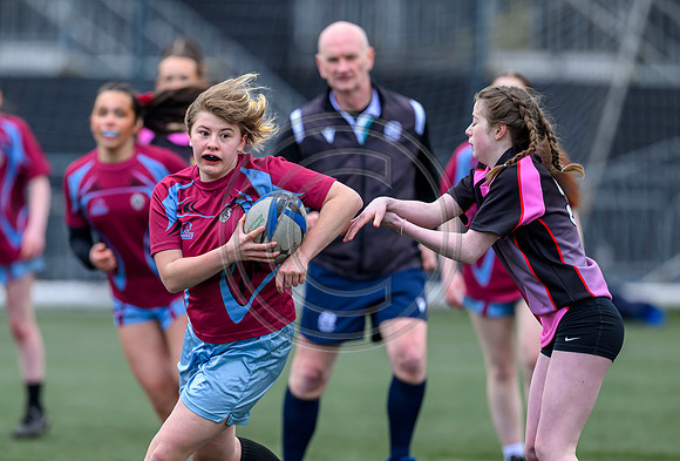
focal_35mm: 516
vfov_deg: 2.7
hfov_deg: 4.0
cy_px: 262
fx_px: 9798
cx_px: 304
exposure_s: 1/1600
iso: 640
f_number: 3.5
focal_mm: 400
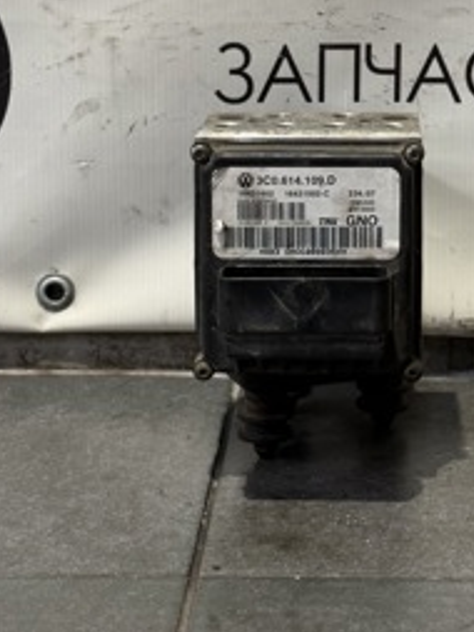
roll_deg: -1.3
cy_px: 130
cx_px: 336
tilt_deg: -10.1
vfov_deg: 21.3
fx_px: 1660
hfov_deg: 16.2
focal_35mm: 91
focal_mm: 6.76
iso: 160
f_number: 1.78
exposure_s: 1/50
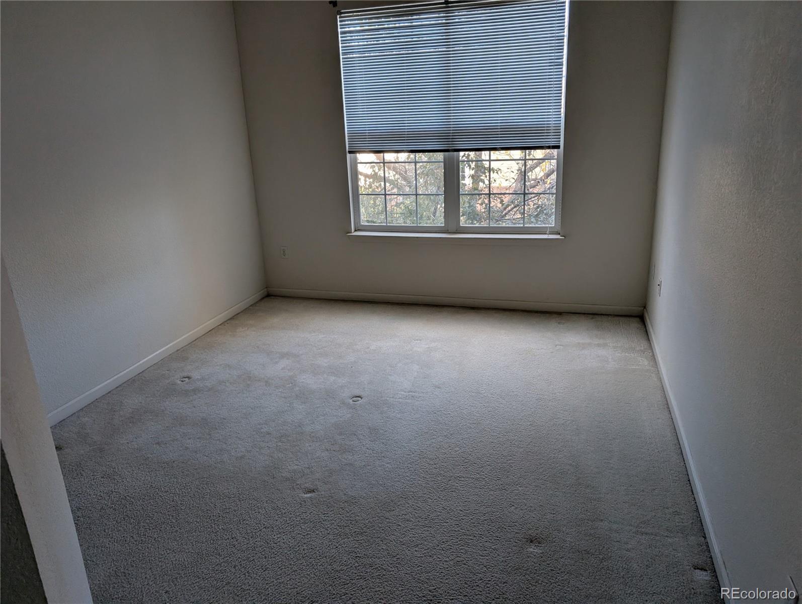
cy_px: 302
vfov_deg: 56.9
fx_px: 557
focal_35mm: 24
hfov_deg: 71.5
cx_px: 401
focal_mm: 6.9
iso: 129
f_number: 1.68
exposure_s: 1/120
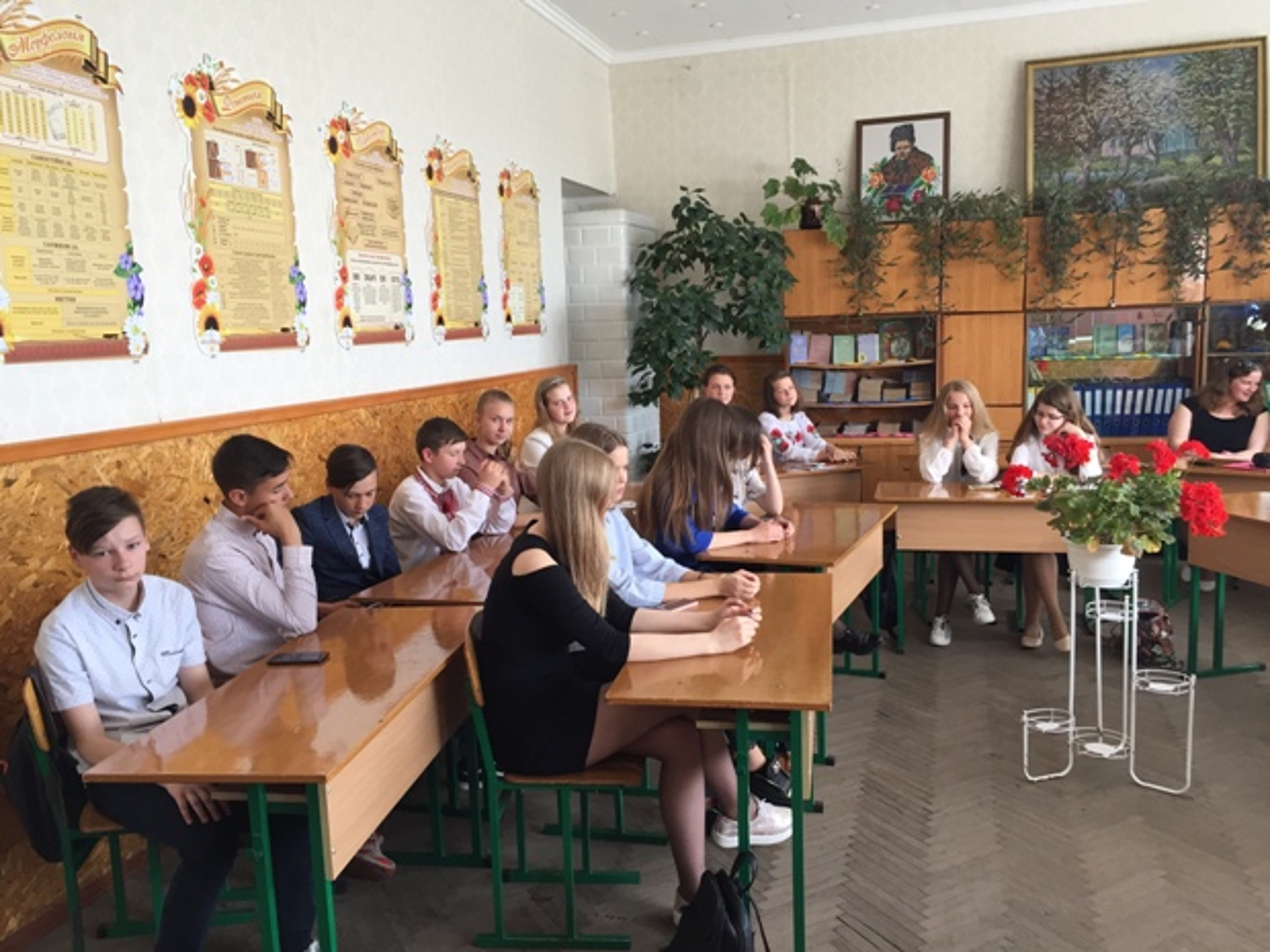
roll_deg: +1.8
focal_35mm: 29
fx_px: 1064
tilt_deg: -8.9
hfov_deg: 61.7
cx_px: 635
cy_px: 476
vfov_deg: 48.2
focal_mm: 4.15
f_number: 2.2
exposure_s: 1/33
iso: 32
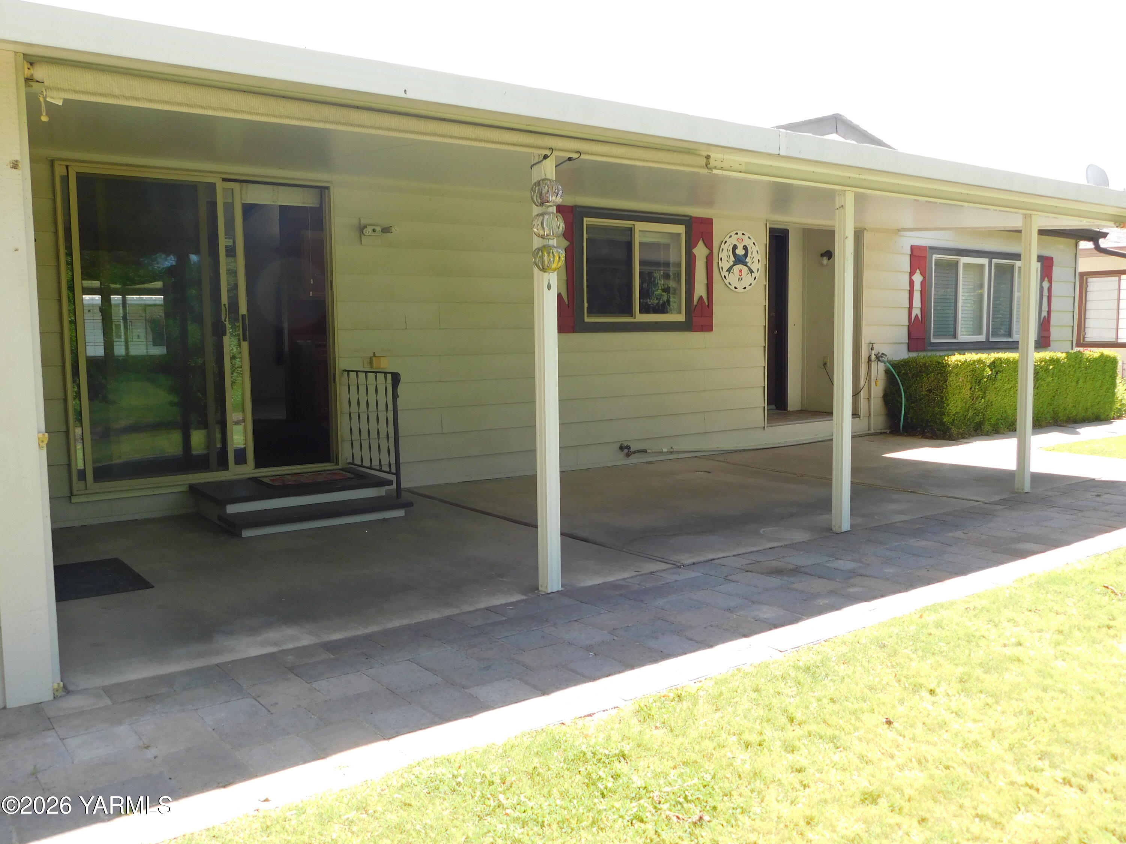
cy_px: 422
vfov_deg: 46.8
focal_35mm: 30
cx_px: 563
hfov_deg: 60.0
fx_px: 976
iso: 125
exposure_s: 1/200
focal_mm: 5.3
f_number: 3.2
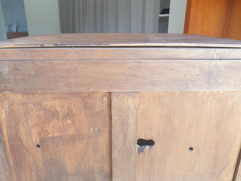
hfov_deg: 67.3
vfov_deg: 53.1
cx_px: 120
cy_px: 90
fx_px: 181
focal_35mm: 26
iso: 160
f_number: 2.4
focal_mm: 4.3
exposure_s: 1/50
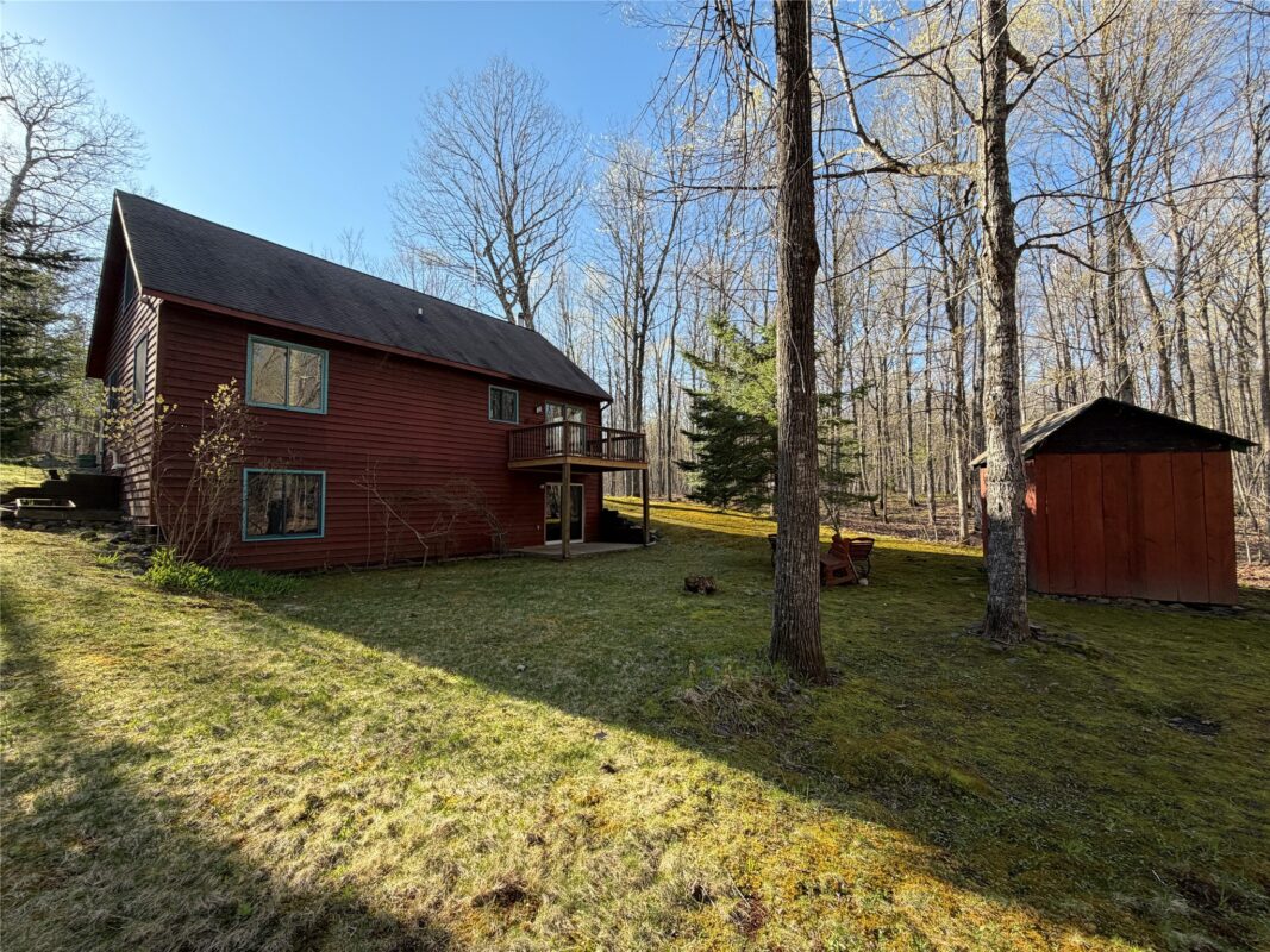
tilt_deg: +3.4
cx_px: 635
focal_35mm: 14
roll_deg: +0.4
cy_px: 476
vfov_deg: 85.7
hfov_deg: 102.1
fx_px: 514
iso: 64
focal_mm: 2.22
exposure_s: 1/502
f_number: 2.2
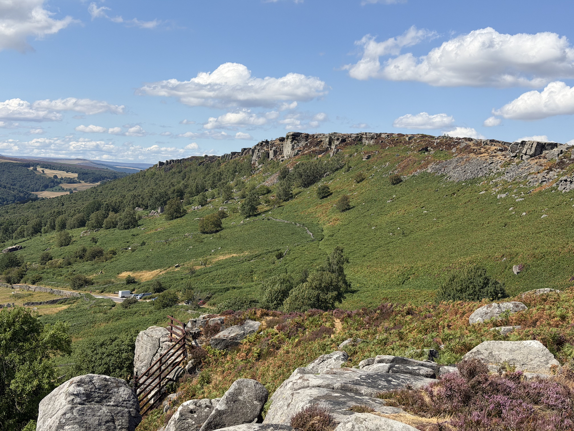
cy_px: 216
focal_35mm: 48
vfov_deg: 30.3
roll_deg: -3.4
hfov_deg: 39.7
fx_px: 796
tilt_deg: -4.2
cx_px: 287
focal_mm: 6.76
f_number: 1.78
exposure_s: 1/5208
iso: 64
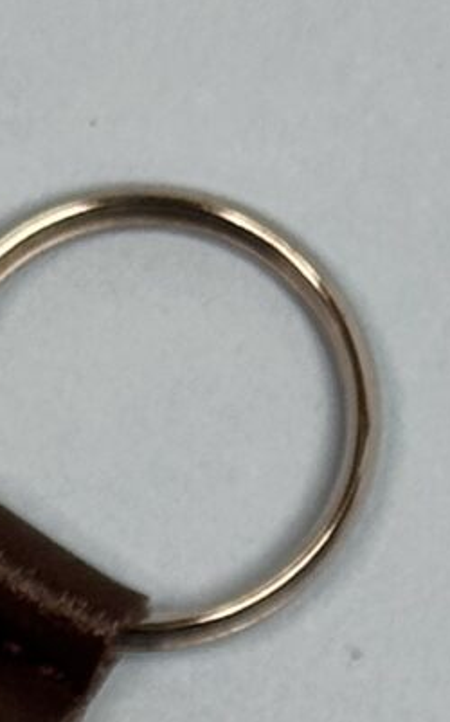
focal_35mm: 325
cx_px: 576
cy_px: 1545
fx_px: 6389
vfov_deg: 6.3
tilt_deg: -77.8
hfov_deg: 4.0
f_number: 1.78
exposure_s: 1/292
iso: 64
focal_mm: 6.76
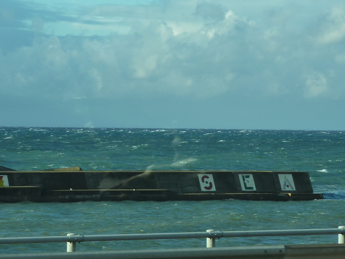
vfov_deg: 7.9
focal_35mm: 187
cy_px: 130
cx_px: 172
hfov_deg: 10.6
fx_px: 1864
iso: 125
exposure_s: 1/400
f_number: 4.3
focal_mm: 17
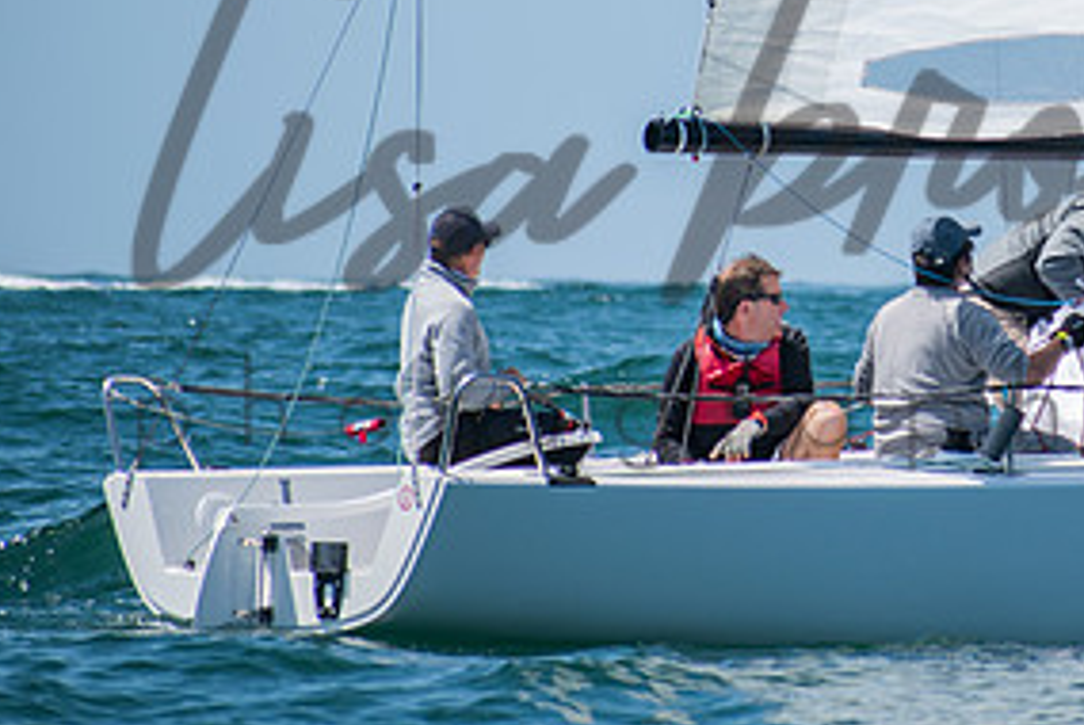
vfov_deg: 2.0
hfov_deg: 3.1
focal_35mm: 673
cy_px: 128
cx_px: 985
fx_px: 20285
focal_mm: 220
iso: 200
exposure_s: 1/800
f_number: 6.3
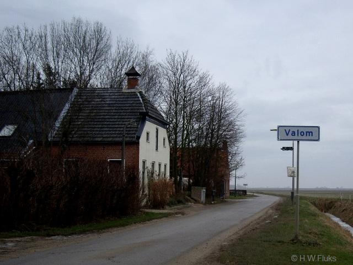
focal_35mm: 38
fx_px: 388
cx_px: 176
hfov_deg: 49.0
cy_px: 132
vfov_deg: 37.7
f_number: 2.8
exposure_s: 1/160
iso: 64
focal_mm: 7.9
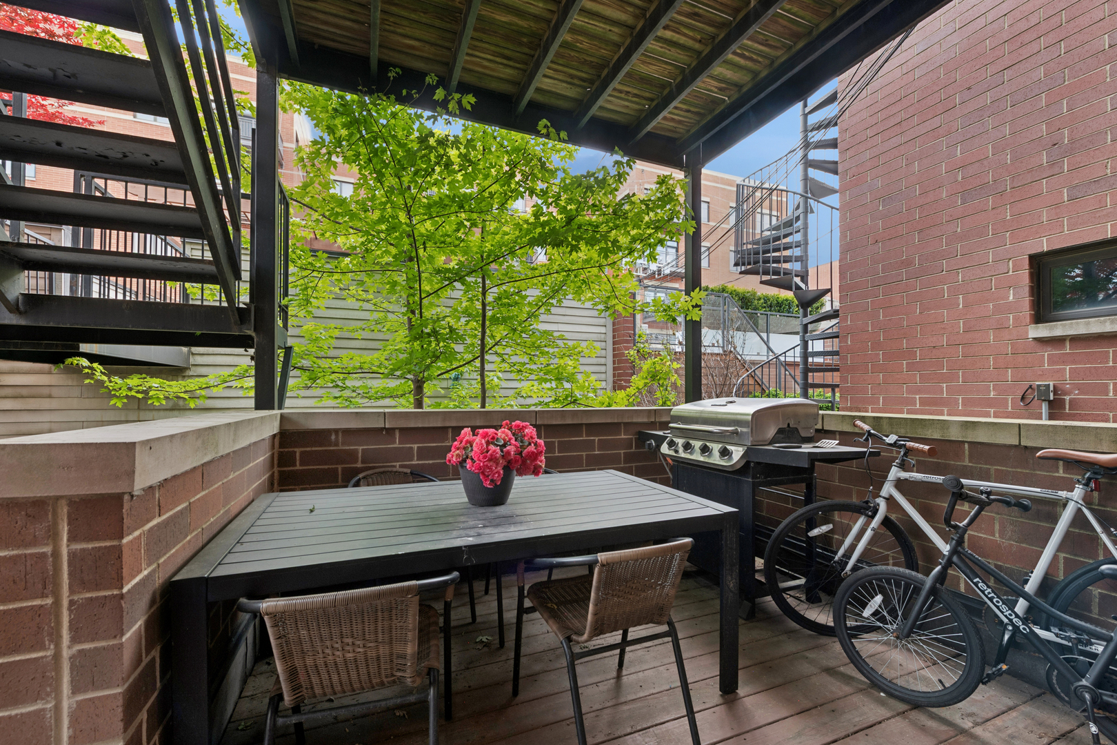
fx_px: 434
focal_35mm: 14
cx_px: 558
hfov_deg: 104.3
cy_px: 372
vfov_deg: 81.2
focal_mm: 14
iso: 250
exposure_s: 1/20
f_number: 8
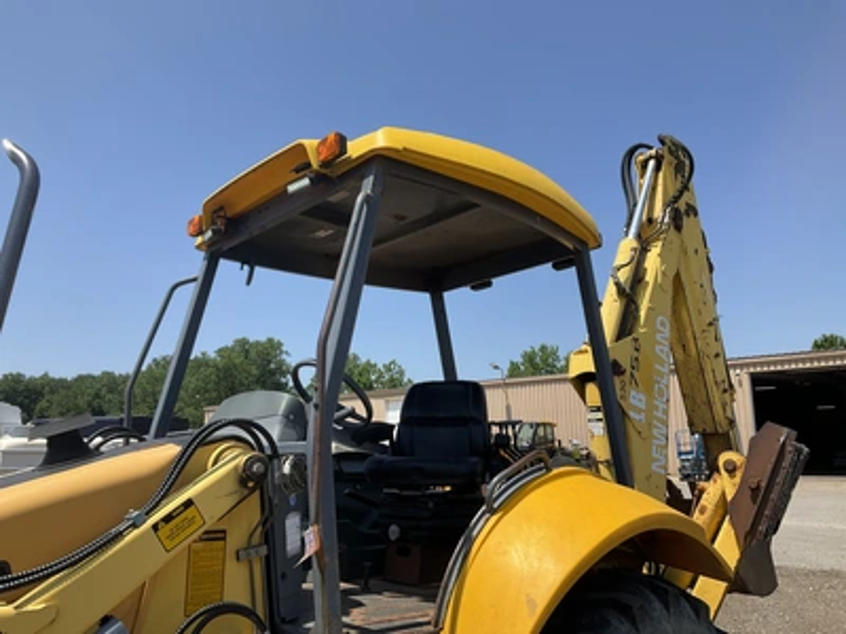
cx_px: 423
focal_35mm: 29
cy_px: 317
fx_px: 709
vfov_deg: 48.2
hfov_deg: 61.7
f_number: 1.8
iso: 25
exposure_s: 1/1730
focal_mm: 3
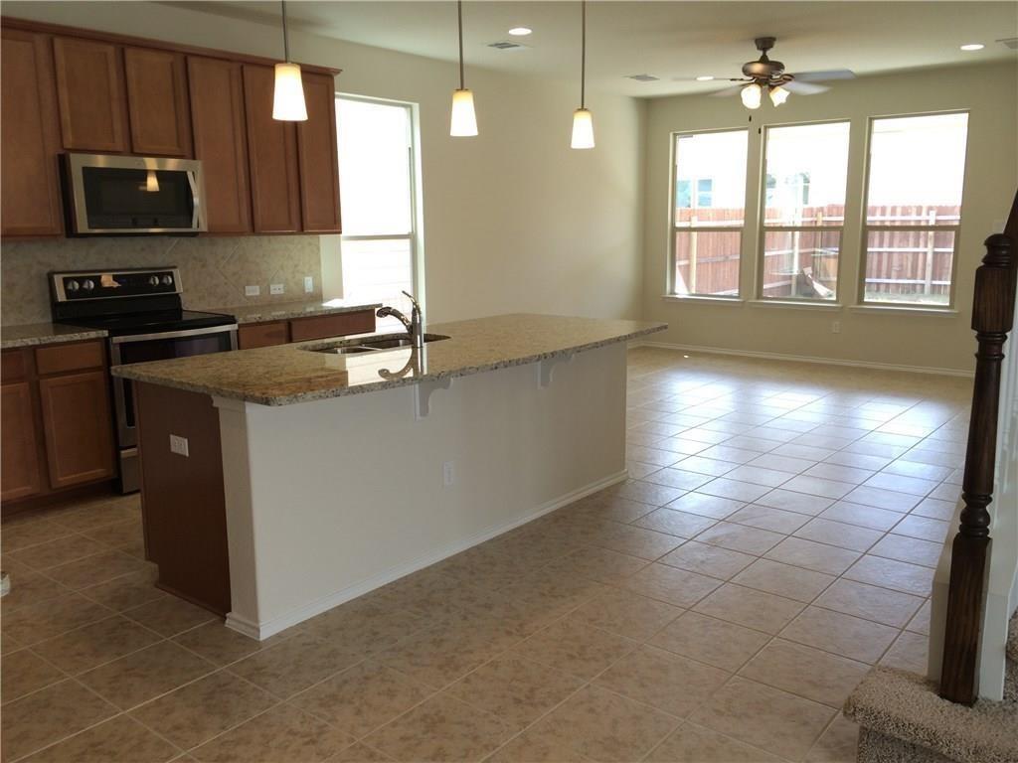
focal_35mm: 30
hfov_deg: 60.0
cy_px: 382
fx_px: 882
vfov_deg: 46.8
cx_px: 509
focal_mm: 4.12
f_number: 2.2
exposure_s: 1/60
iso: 40
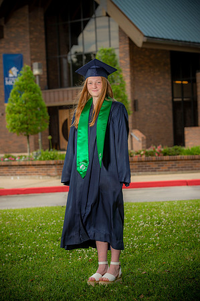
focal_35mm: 98
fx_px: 818
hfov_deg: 13.9
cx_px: 100
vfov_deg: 20.8
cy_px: 150
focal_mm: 98
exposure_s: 1/250
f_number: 5.6
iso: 80
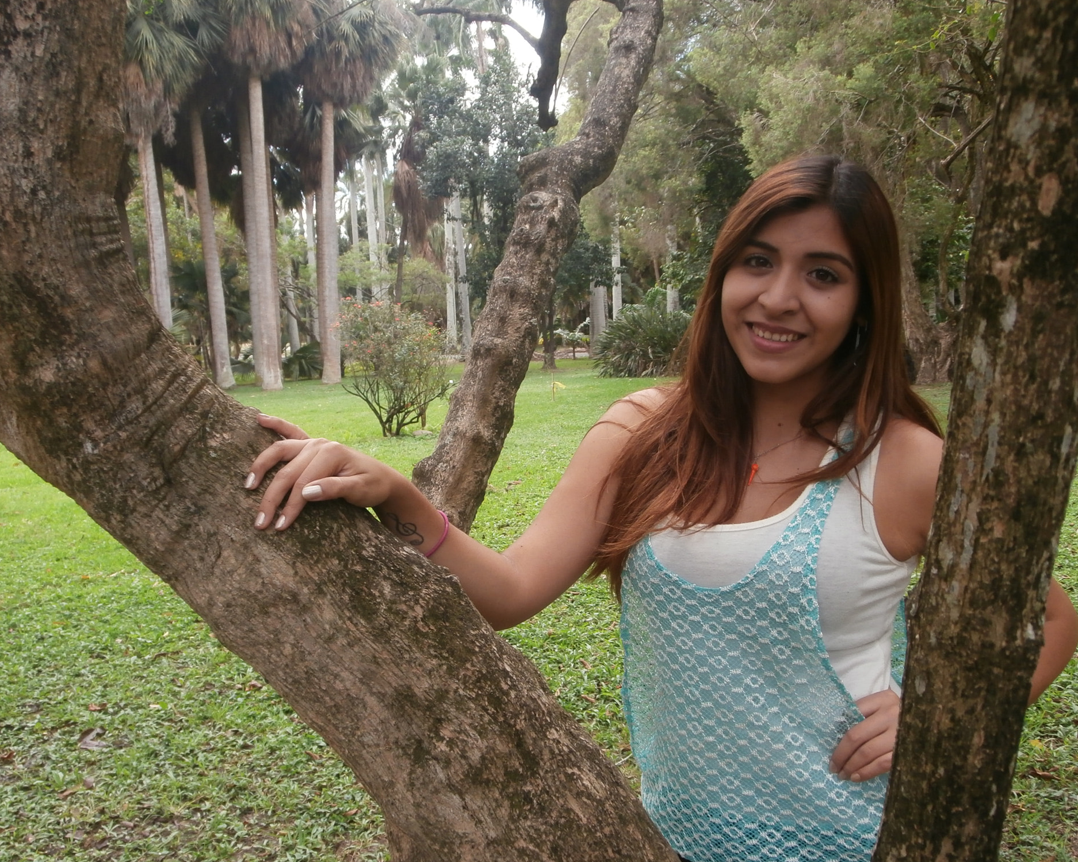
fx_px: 1021
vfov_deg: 45.8
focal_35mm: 32
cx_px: 541
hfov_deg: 55.7
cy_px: 426
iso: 100
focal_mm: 5.36
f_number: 3.5
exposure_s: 1/125
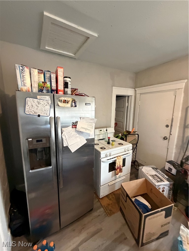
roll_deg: +1.8
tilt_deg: -9.8
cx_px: 94
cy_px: 126
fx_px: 102
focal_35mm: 14
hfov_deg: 85.7
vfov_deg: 102.1
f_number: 2.2
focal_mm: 2.22
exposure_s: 1/60
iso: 800
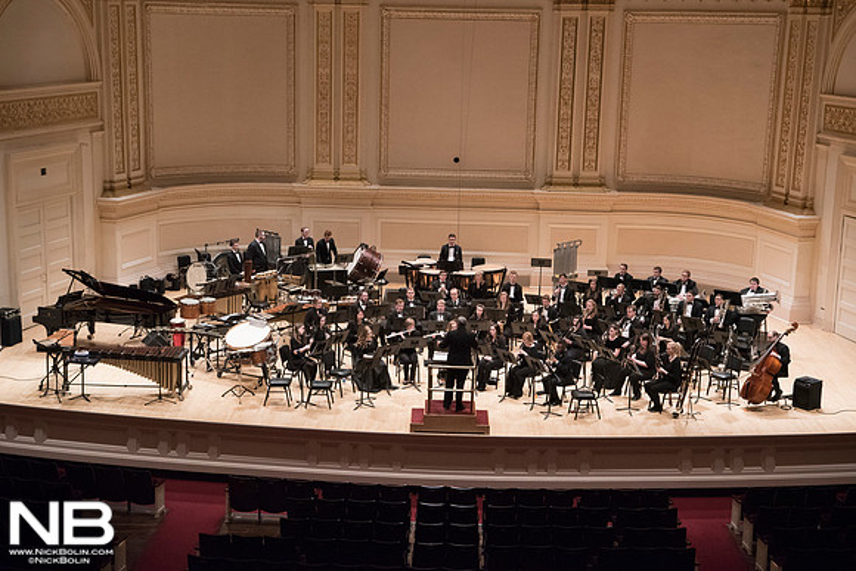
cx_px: 428
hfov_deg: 33.4
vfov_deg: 22.6
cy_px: 286
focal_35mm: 60
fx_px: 1427
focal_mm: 60
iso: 6400
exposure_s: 1/160
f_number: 5.6
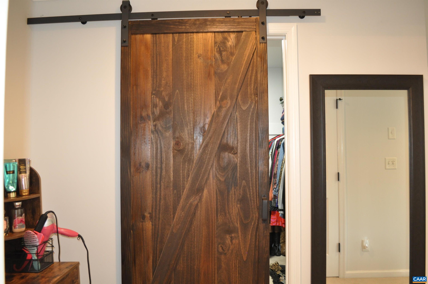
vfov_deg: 47.8
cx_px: 214
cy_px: 142
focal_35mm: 27
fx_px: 321
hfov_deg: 67.4
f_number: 3.5
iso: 800
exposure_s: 1/25
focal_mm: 18
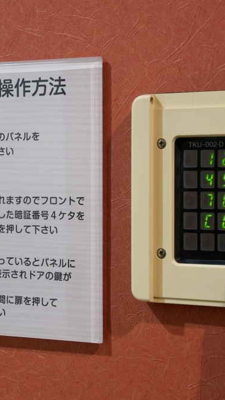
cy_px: 201
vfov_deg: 23.9
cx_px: 101
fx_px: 943
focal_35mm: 89
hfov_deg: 13.6
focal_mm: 56
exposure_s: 1/6
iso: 640
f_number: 9
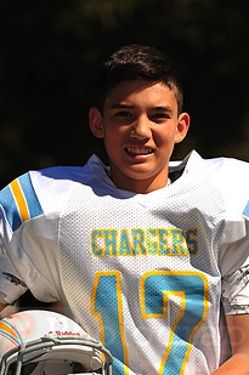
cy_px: 324
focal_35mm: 329
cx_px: 135
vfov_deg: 6.3
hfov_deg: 4.2
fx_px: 3425
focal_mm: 175
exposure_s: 1/1250
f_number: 5
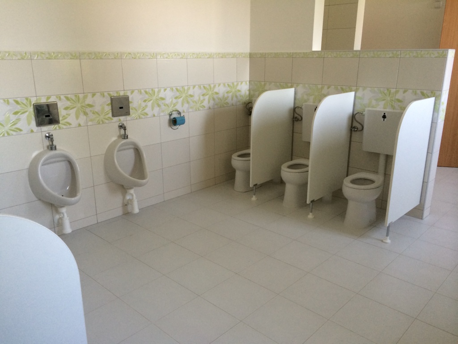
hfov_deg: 60.0
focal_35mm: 30
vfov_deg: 46.8
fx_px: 397
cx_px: 229
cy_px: 172
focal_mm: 4.12
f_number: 2.2
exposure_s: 1/30
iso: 50
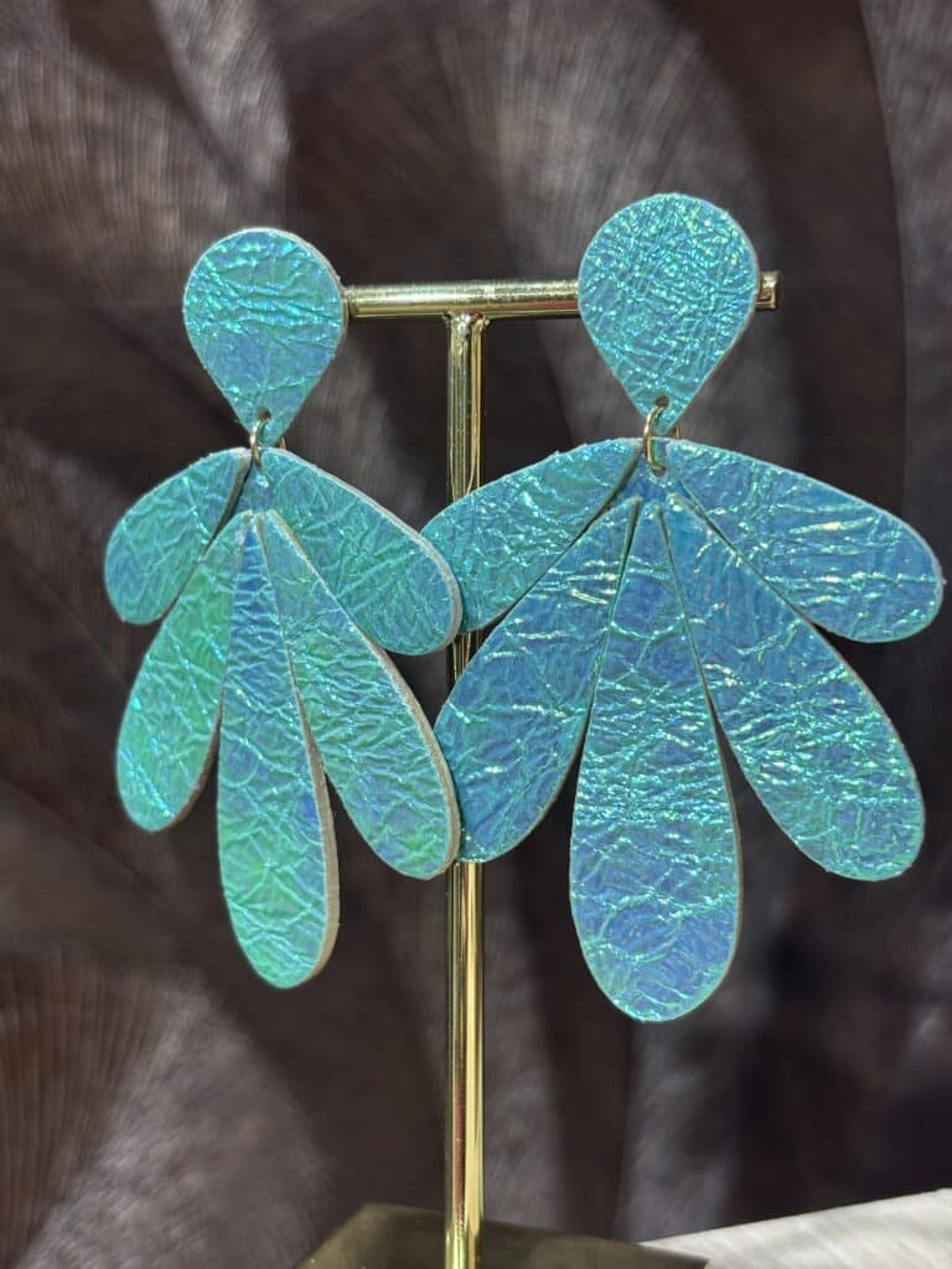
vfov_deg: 36.8
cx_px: 476
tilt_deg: -7.6
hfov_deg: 28.0
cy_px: 634
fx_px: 1907
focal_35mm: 52
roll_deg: -1.5
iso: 80
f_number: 1.6
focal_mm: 5.96
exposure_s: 1/100
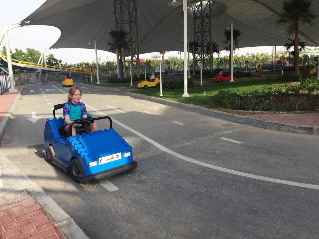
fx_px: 276
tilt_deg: -11.0
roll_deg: -0.1
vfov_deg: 46.8
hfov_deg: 60.0
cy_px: 120
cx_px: 161
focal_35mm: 30
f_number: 2.2
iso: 32
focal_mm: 4.15
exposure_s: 1/638
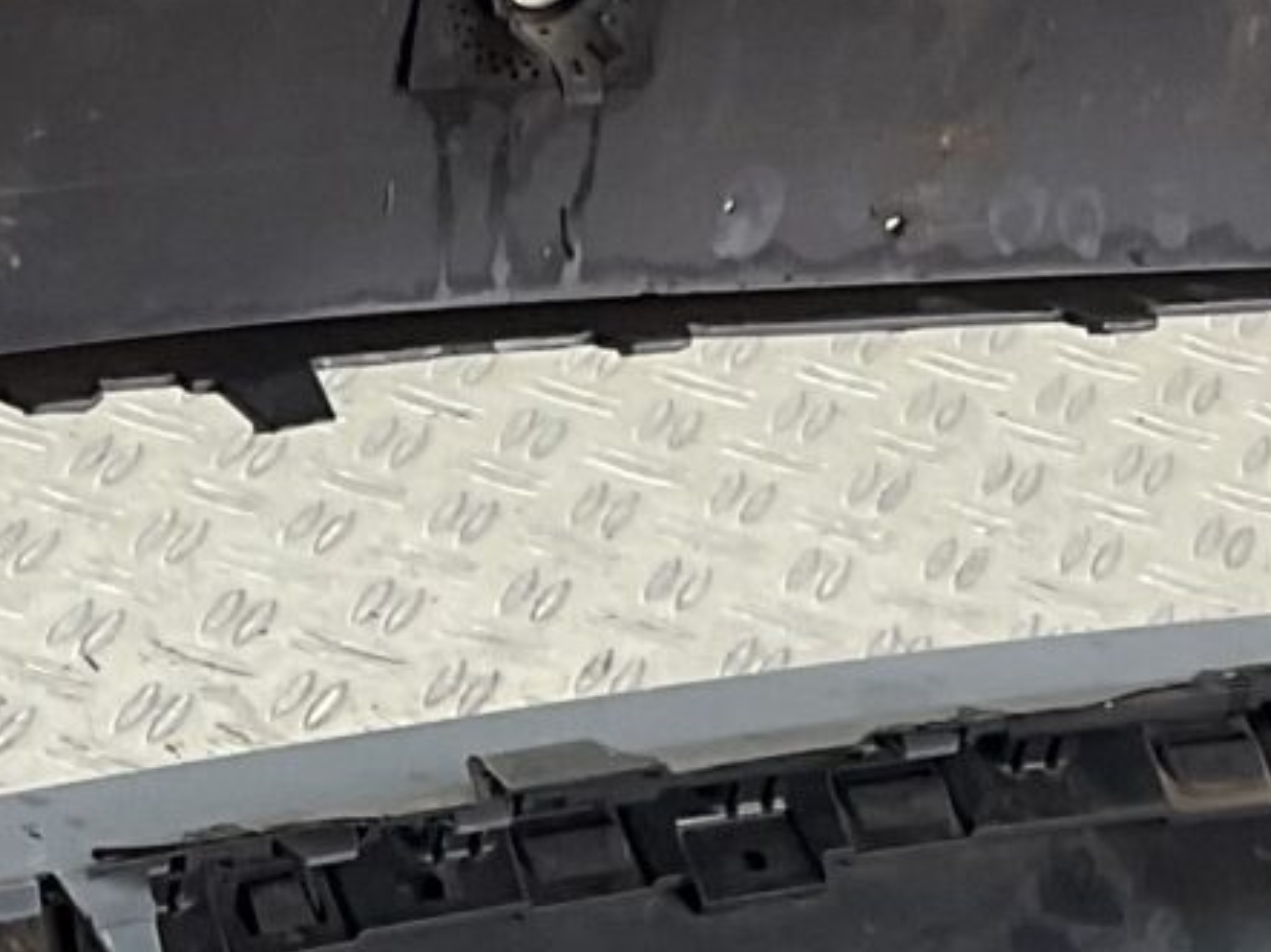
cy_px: 1044
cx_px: -23
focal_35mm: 168
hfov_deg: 11.6
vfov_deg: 8.8
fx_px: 6165
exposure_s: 1/100
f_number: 1.8
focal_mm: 3
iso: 32
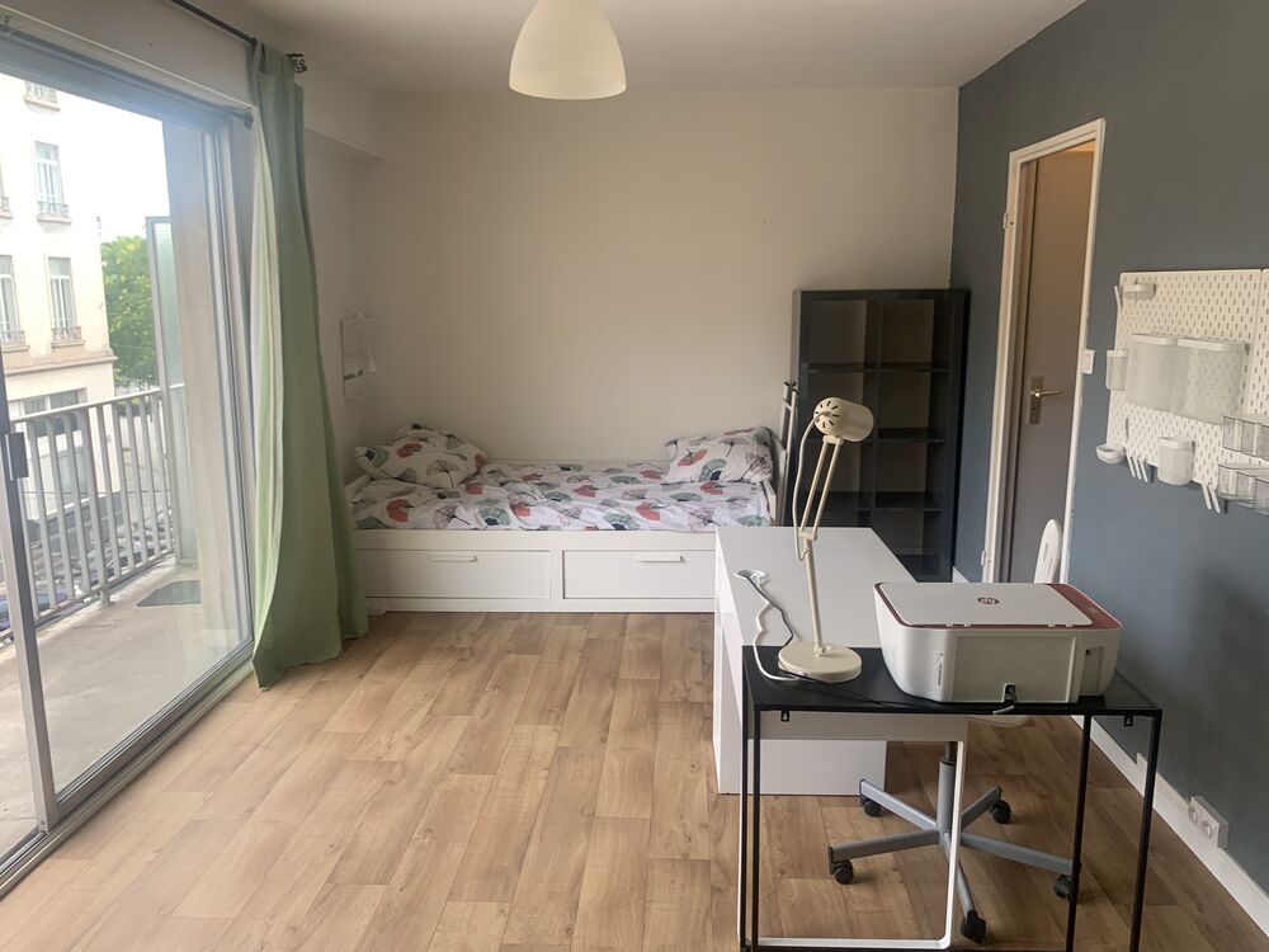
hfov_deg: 67.3
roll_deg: +0.3
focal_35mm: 26
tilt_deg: -11.8
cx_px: 634
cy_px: 476
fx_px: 953
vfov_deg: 53.1
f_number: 1.8
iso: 64
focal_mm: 4.25
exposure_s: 1/121
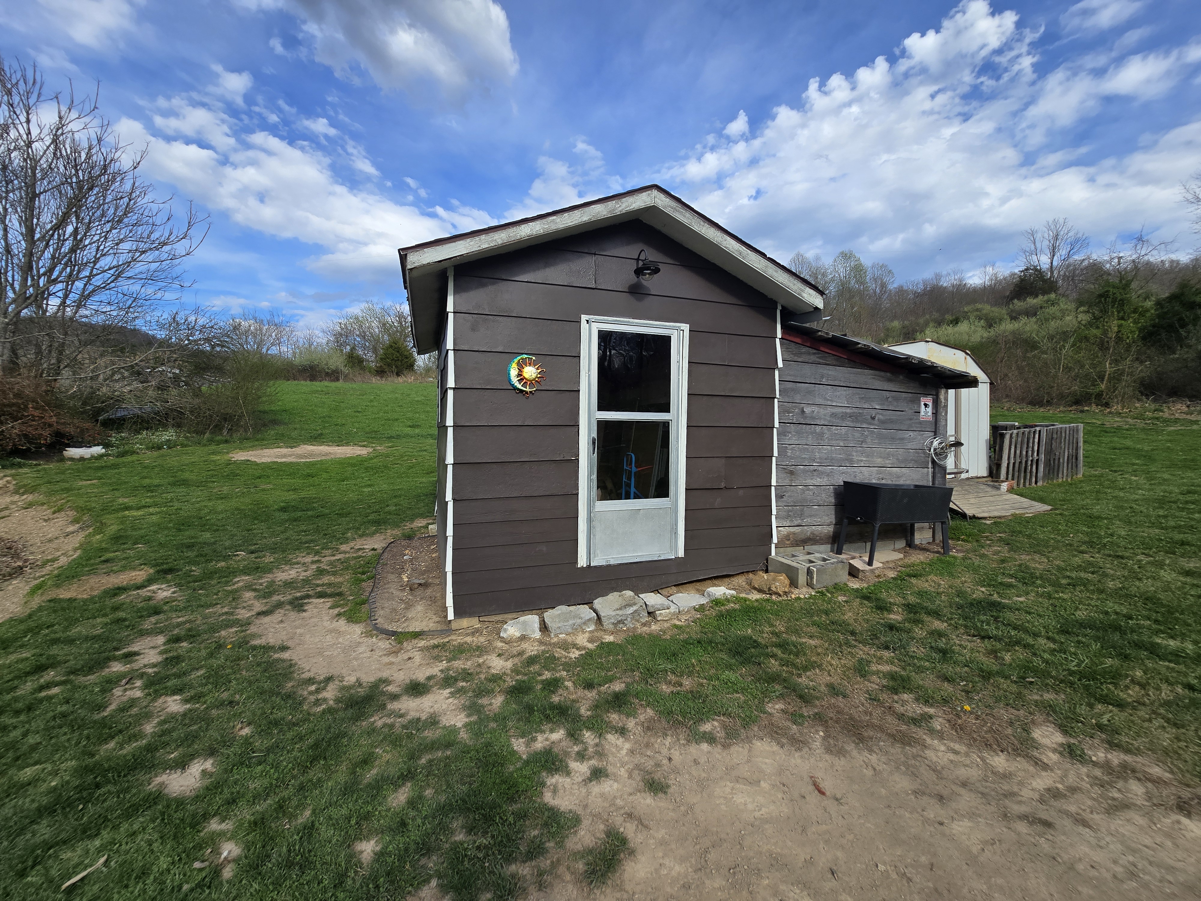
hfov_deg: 106.2
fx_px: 451
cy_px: 450
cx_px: 600
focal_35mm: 13
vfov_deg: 89.9
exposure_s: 1/1834
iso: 50
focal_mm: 2.2
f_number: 2.2
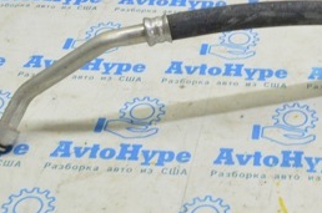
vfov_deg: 16.5
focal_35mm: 82
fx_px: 732
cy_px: 53
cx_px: 297
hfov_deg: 24.0
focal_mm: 22
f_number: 5.6
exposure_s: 1/20
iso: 400
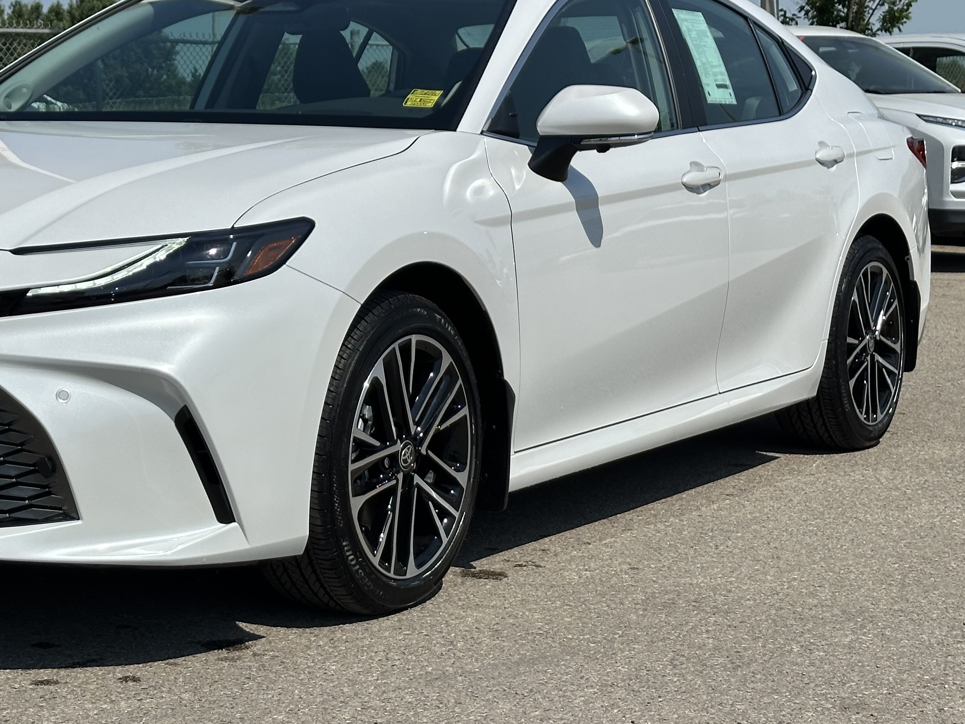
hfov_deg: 23.4
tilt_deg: -1.5
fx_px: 2314
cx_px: 283
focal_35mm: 83
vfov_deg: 17.7
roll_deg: +0.3
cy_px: 229
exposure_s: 1/8929
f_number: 1.78
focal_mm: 6.86
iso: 64
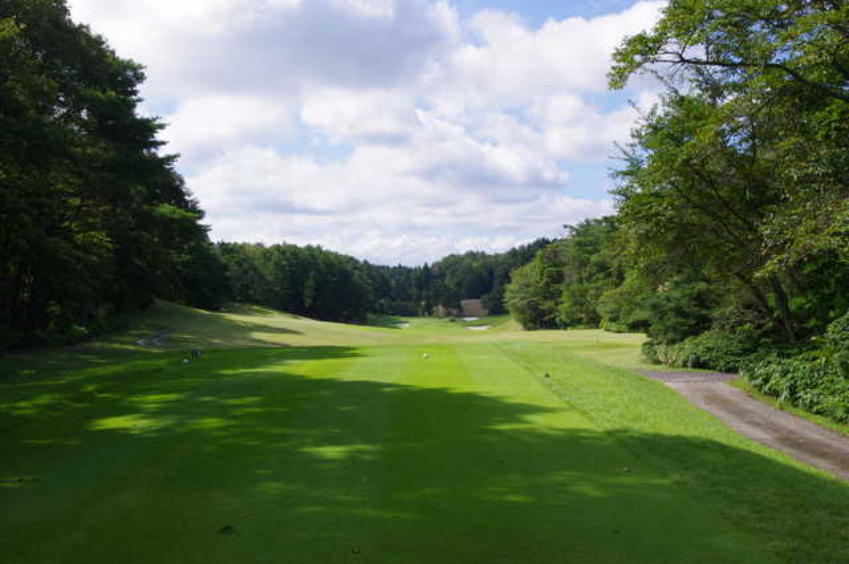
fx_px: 848
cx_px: 424
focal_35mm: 36
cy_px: 282
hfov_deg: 53.2
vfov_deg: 36.8
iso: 400
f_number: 14
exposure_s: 1/250
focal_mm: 24.38
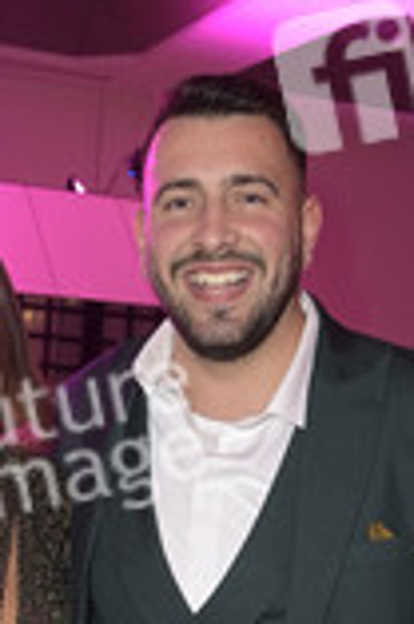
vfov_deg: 24.3
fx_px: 1369
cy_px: 656
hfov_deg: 17.1
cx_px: 115
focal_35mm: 79
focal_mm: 31
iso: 2500
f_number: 5.6
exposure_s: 1/100
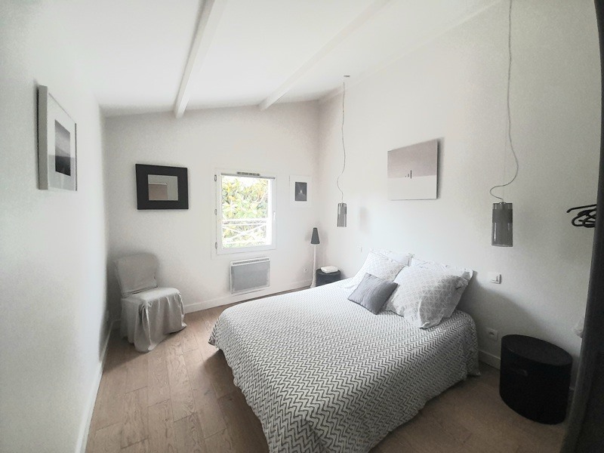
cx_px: 302
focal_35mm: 13
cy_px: 226
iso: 50
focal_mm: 1.13
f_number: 2.2
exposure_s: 1/40
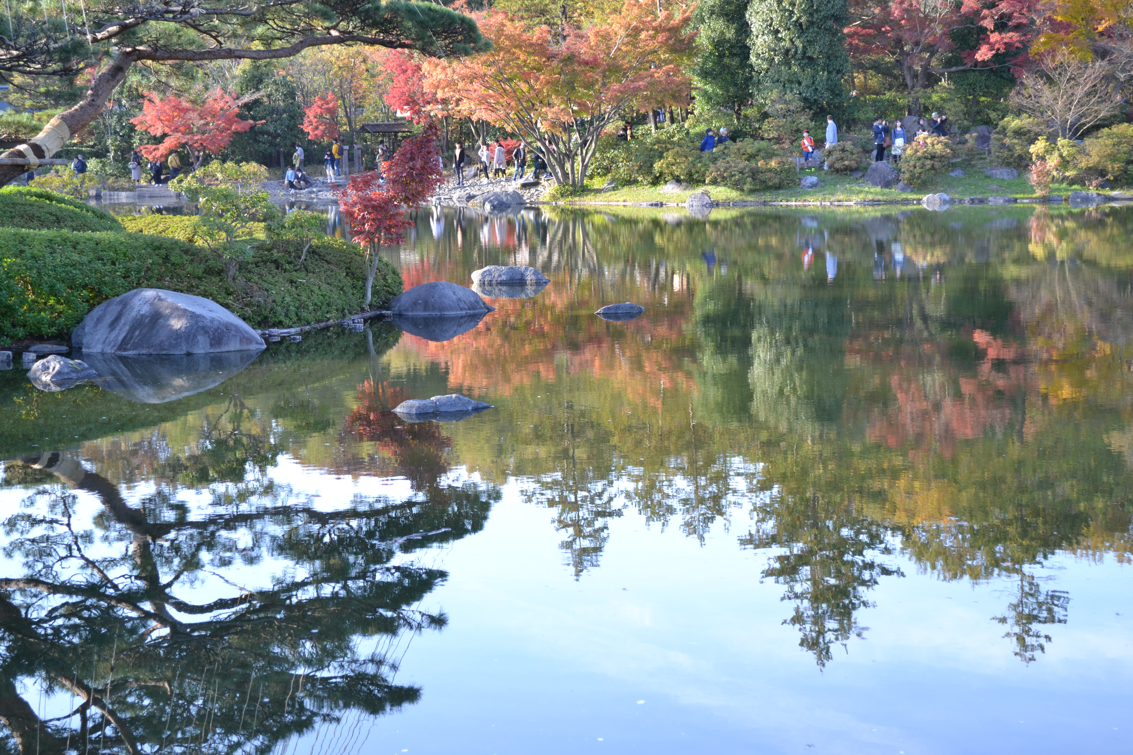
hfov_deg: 33.4
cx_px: 566
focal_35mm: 60
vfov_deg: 22.6
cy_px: 378
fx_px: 1888
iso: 320
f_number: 5.6
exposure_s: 1/125
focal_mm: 40
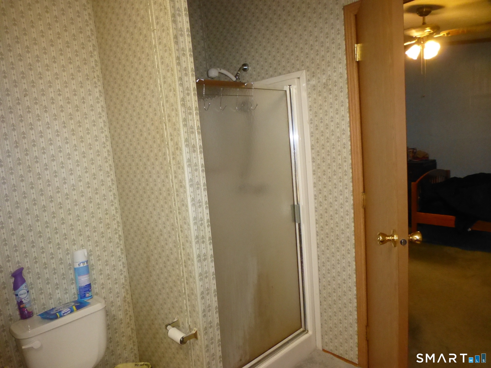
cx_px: 246
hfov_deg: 71.6
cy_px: 184
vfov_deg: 56.8
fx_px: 340
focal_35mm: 24
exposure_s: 1/60
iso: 800
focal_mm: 4.3
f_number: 3.3
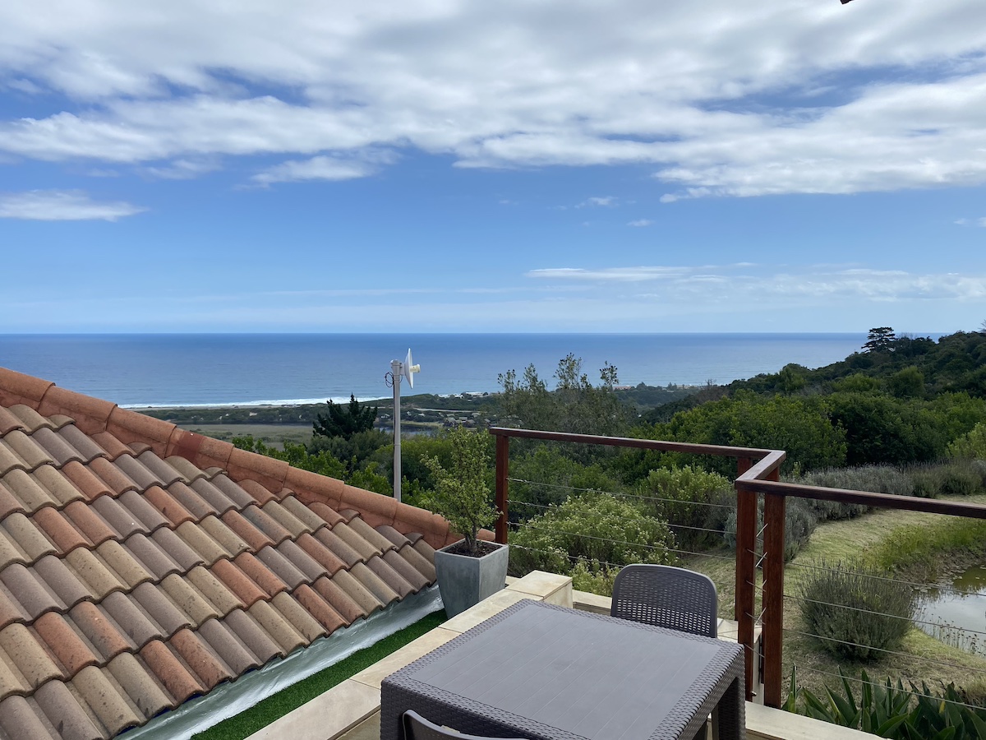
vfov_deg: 53.1
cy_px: 370
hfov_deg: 67.3
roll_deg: +1.0
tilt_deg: -4.3
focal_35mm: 26
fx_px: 741
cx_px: 493
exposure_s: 1/3984
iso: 32
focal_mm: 4.25
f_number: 1.8
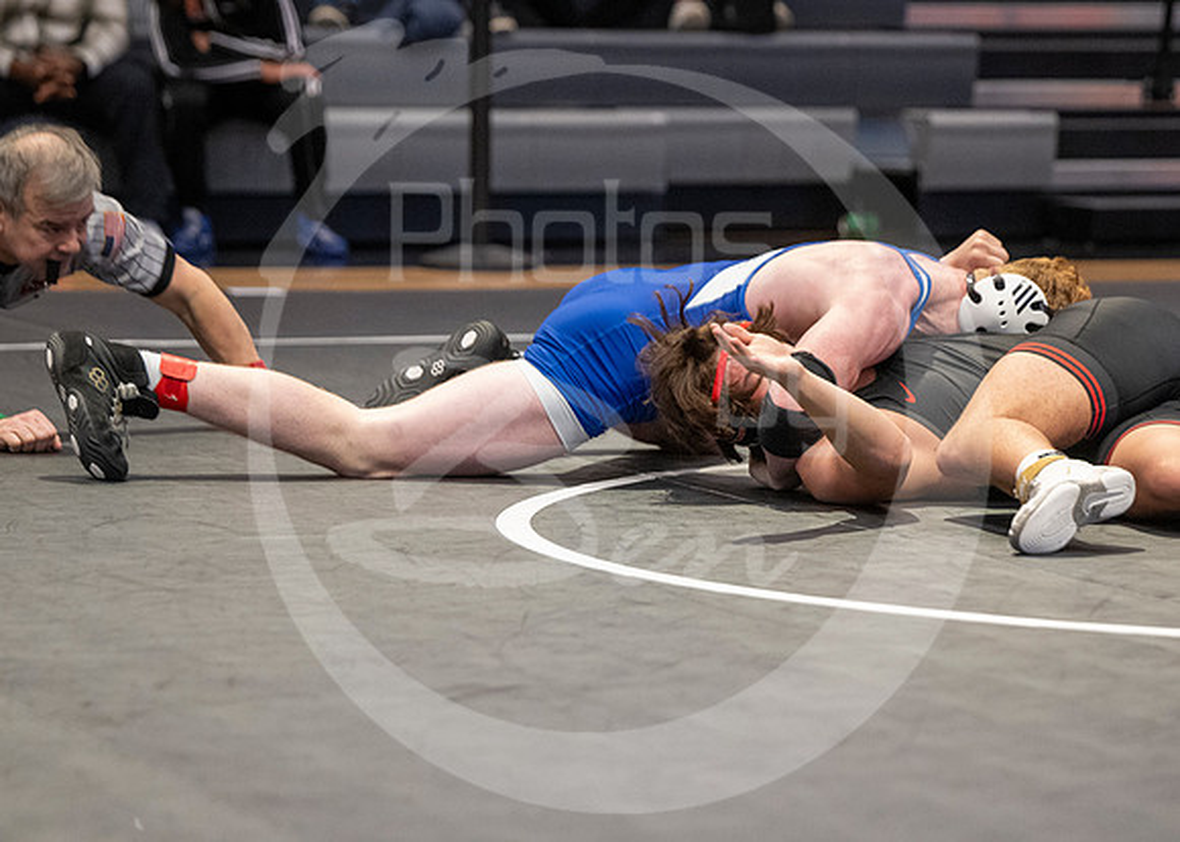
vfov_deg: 8.7
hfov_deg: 12.2
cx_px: 697
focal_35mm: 165
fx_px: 5532
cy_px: 609
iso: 3200
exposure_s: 1/1000
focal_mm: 101
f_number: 2.8
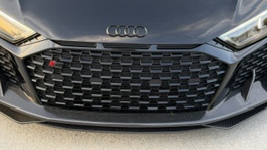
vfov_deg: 15.4
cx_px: 124
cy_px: 9
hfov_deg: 27.5
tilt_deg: -21.3
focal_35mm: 77
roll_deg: -2.1
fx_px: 545
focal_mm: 6.76
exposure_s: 1/216
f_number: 1.78
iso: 160
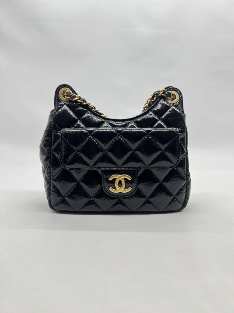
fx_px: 234
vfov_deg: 67.3
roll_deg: -1.1
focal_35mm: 26
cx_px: 117
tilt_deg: -7.4
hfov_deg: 53.1
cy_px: 156
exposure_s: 1/100
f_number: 1.5
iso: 40
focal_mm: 5.7
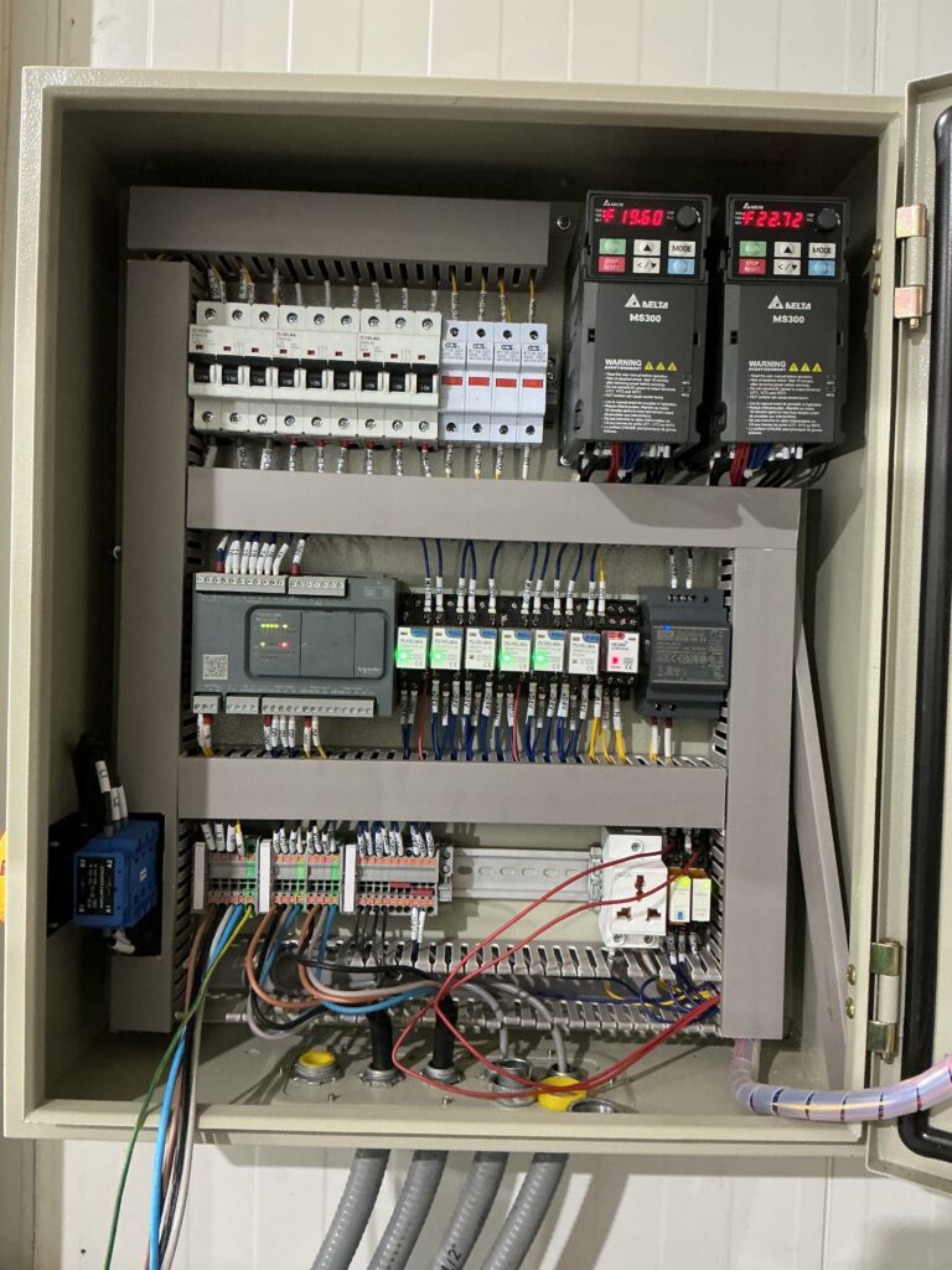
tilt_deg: -1.3
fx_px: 1063
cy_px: 635
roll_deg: -1.9
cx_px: 476
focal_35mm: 29
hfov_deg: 48.2
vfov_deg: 61.7
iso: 250
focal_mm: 3
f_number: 1.8
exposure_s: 1/33
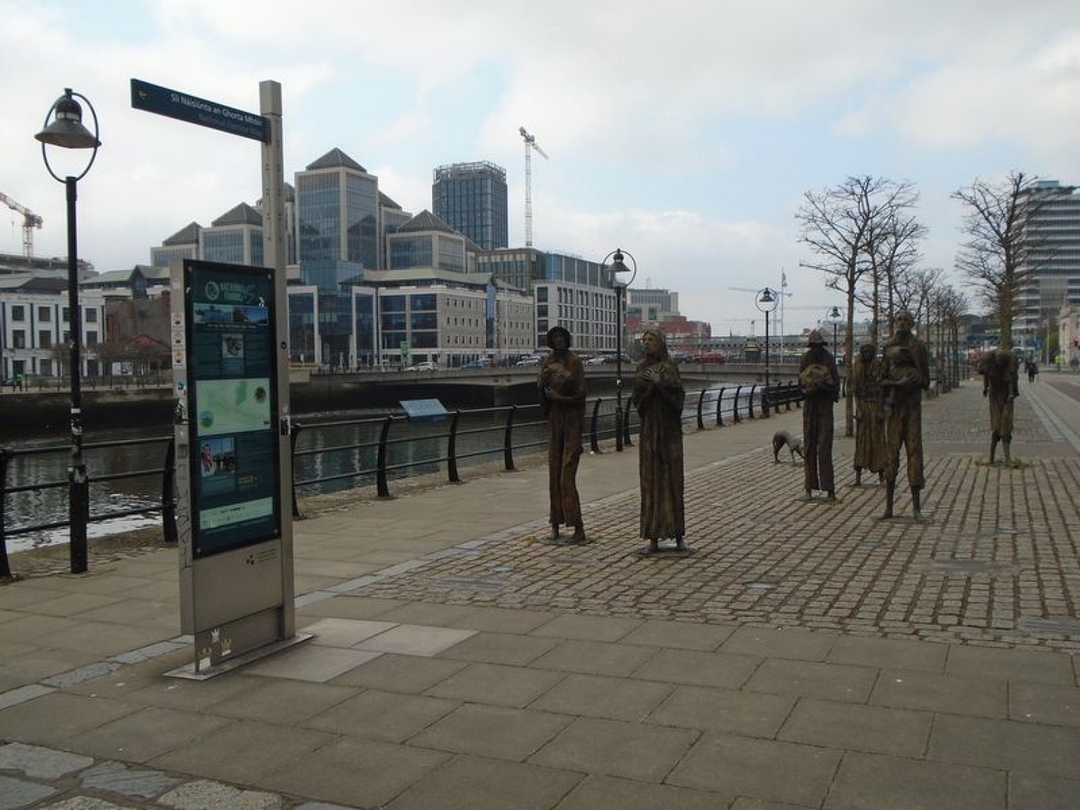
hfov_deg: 58.4
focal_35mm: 31
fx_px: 967
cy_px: 405
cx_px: 540
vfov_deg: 45.4
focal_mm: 5.5
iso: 100
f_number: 3.5
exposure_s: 1/800
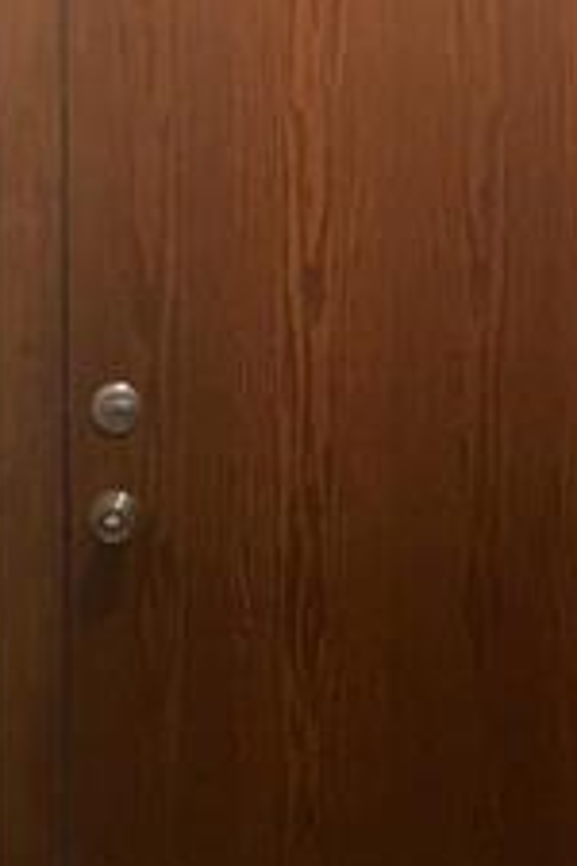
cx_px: 504
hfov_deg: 13.2
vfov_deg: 19.8
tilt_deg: -4.2
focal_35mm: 103
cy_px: 393
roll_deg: -0.7
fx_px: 2476
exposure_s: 1/24
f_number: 2.2
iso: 200
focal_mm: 4.15
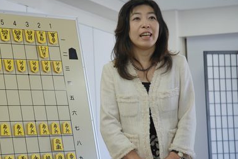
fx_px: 827
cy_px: 75
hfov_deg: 16.4
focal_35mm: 125
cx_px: 105
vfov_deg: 11.0
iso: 200
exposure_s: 1/40
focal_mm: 70
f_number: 4.5
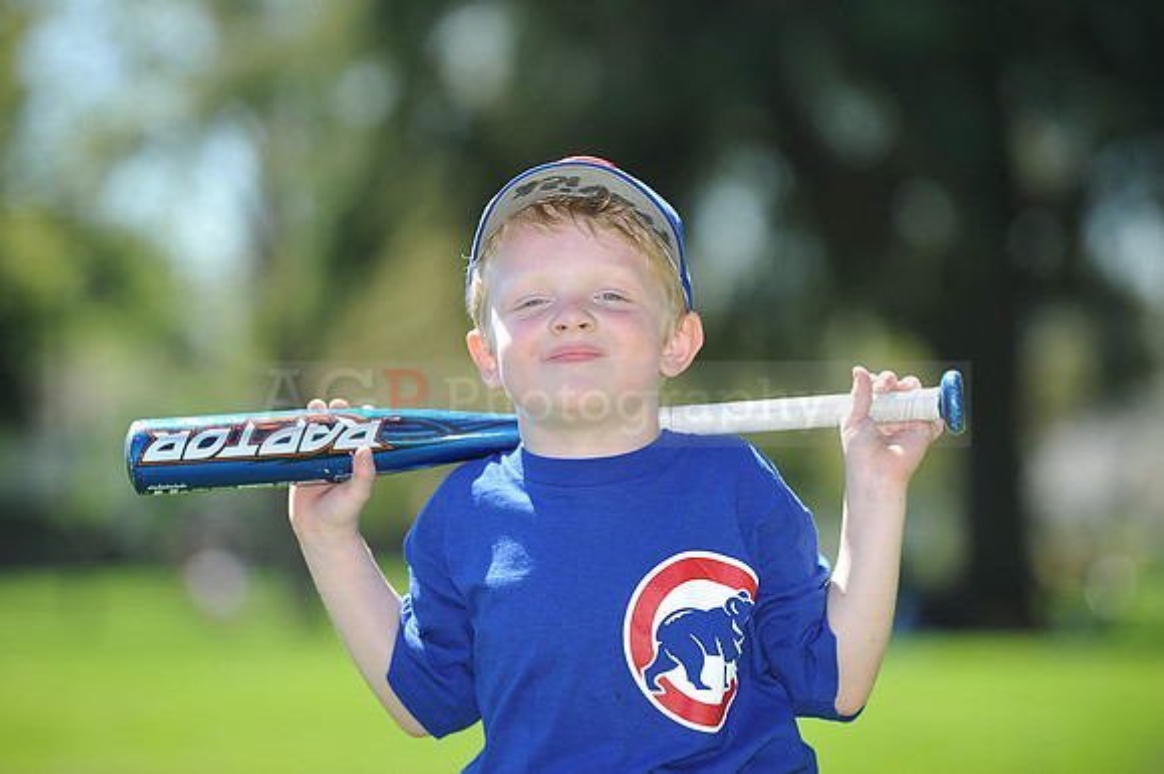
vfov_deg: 6.9
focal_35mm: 200
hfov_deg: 10.3
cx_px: 582
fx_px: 6463
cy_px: 387
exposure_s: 1/500
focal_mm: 200
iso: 200
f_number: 4.5
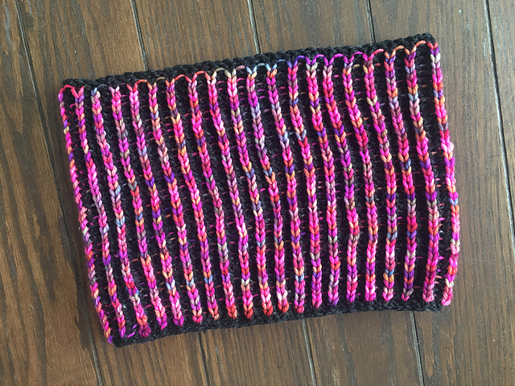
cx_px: 258
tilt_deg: -84.9
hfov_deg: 61.7
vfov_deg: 48.2
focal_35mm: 29
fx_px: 431
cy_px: 193
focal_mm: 4.15
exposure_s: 1/30
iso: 80
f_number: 2.2
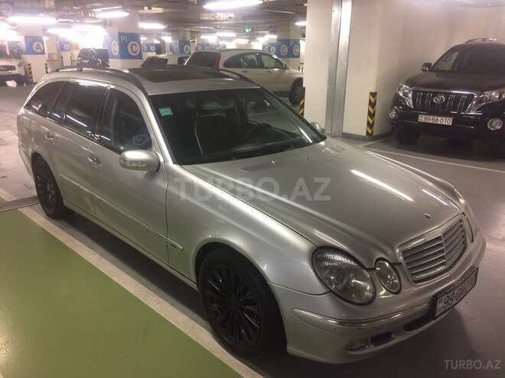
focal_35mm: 29
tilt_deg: -17.9
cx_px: 252
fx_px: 423
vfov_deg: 48.2
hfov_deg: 61.7
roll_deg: -0.2
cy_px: 189
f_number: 2.2
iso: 125
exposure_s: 1/33
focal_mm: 4.15
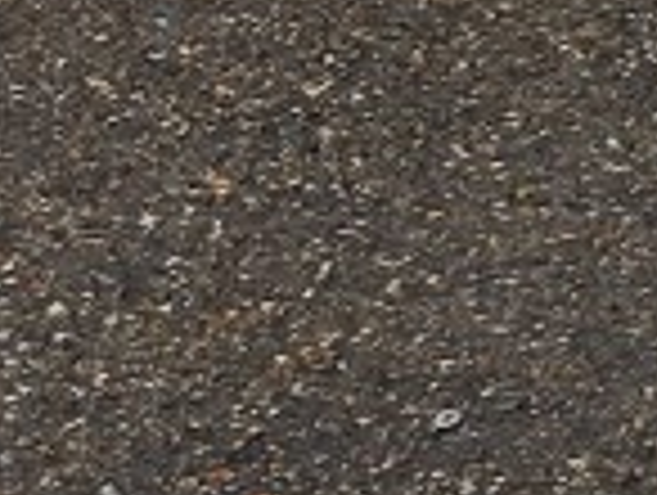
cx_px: 2156
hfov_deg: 9.1
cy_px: 4
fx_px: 3061
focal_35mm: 161
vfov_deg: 9.2
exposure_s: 1/284
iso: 50
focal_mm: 5.4
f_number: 1.8
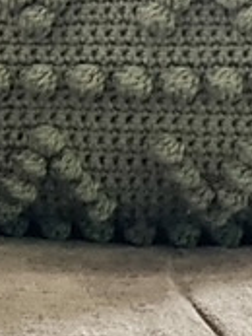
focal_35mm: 285
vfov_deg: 6.9
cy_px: -12
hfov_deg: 5.2
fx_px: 2763
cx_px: 190
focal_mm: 9
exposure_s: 1/15
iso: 640
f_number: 2.8
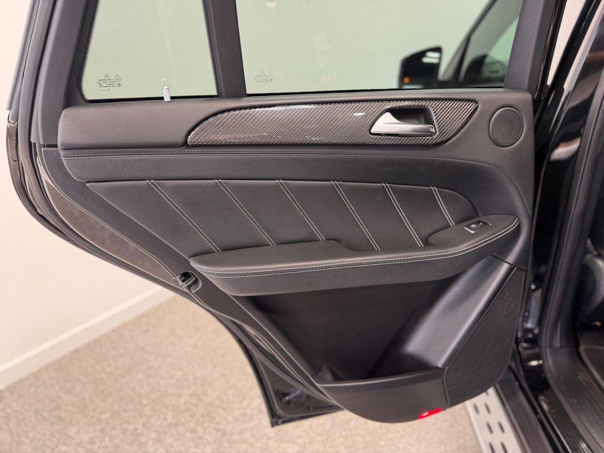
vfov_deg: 56.8
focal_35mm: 24
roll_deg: +5.9
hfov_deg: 71.6
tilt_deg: -20.7
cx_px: 302
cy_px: 226
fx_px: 419
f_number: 1.78
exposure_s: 1/60
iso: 125
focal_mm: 6.76
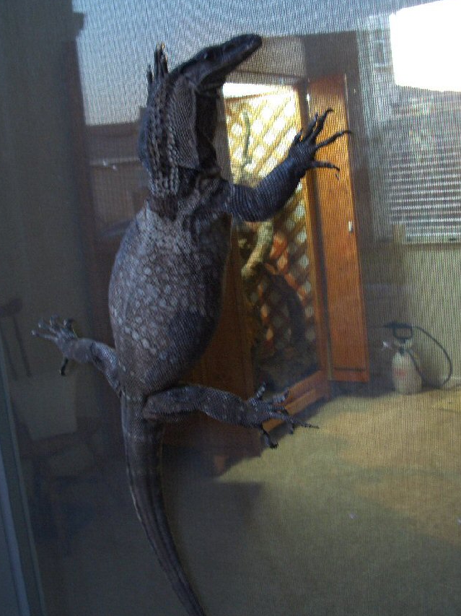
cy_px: 285
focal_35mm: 41
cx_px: 194
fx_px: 729
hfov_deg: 35.0
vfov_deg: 45.8
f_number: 2.6
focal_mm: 5.8
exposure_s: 1/8
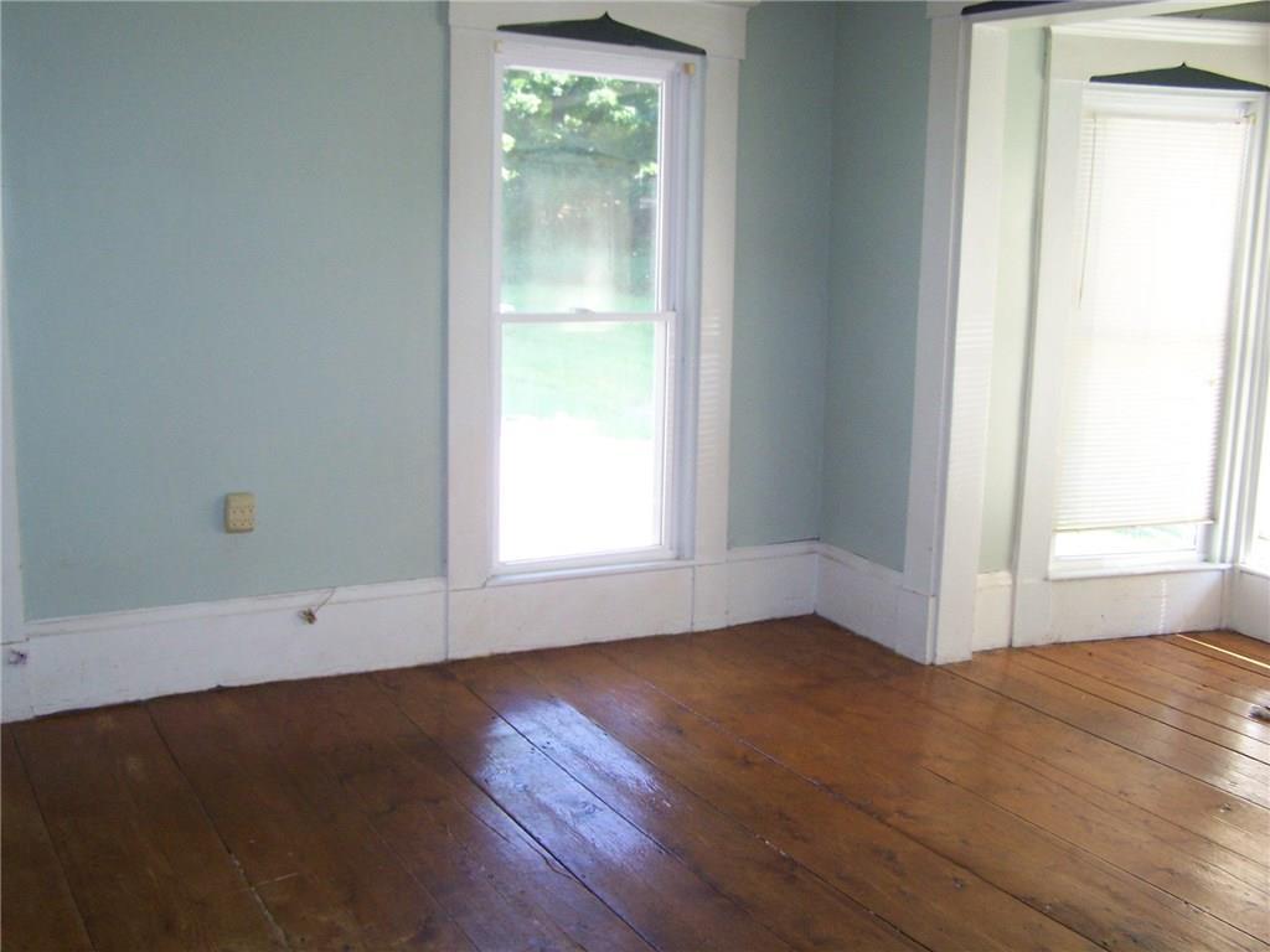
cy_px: 476
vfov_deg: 37.7
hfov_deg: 49.0
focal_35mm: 38
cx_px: 635
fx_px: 1394
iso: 160
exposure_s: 1/60
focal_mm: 6.3
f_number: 2.8
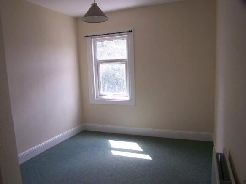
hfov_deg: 49.0
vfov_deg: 37.7
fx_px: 270
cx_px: 123
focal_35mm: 38
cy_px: 92
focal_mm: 6.3
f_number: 2.8
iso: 80
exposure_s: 1/80
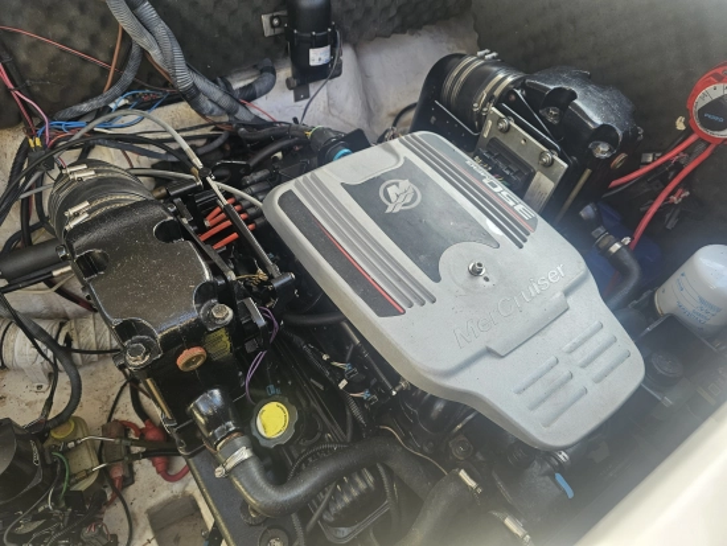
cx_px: 364
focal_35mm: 23
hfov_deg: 73.9
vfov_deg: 58.9
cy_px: 273
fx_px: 483
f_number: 1.7
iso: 50
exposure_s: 1/100
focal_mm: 6.3
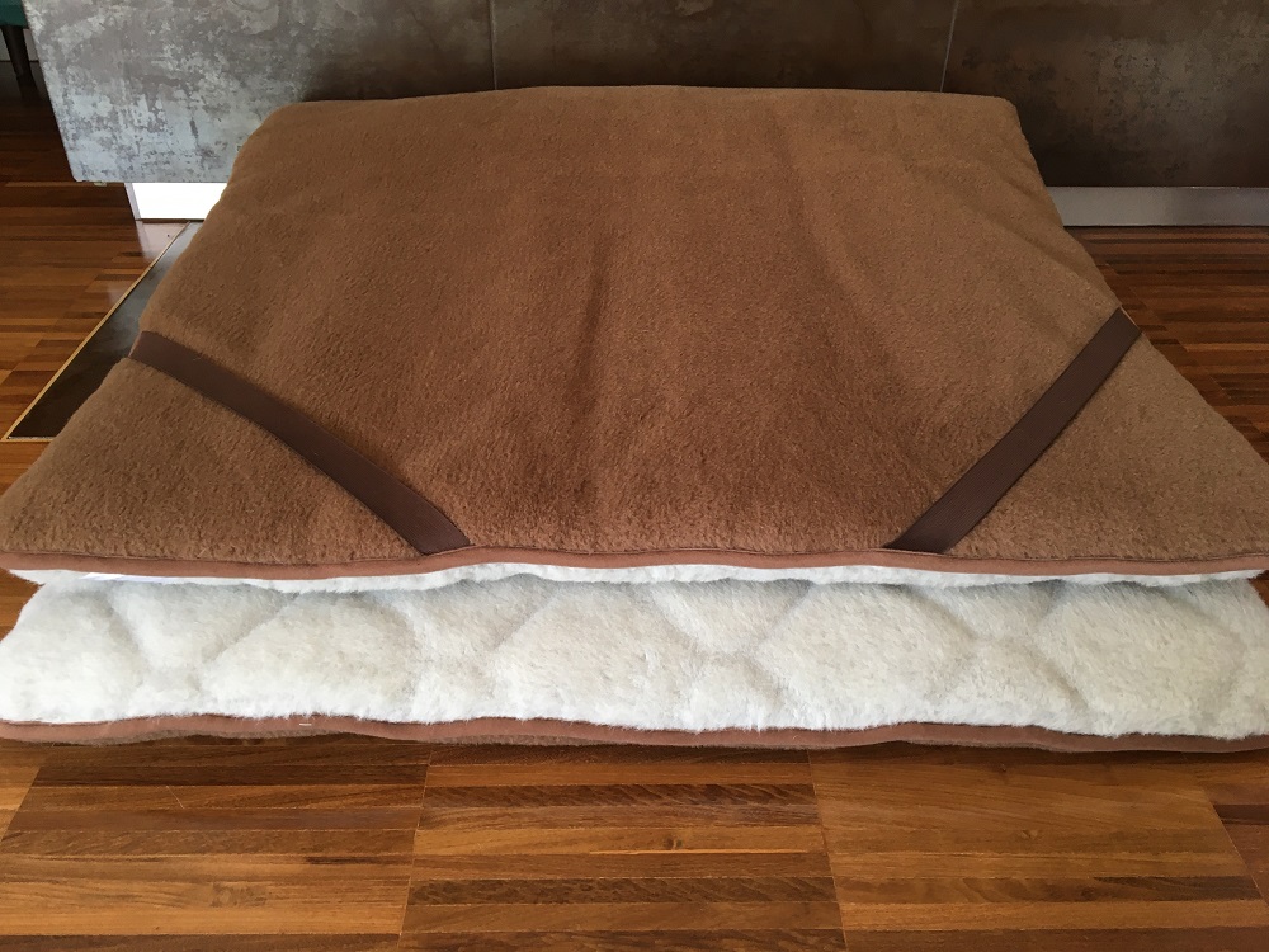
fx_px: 1063
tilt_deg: -33.9
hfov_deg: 61.7
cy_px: 476
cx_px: 634
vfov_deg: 48.2
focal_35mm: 29
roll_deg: +0.2
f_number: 2.2
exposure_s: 1/33
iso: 64
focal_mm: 4.15
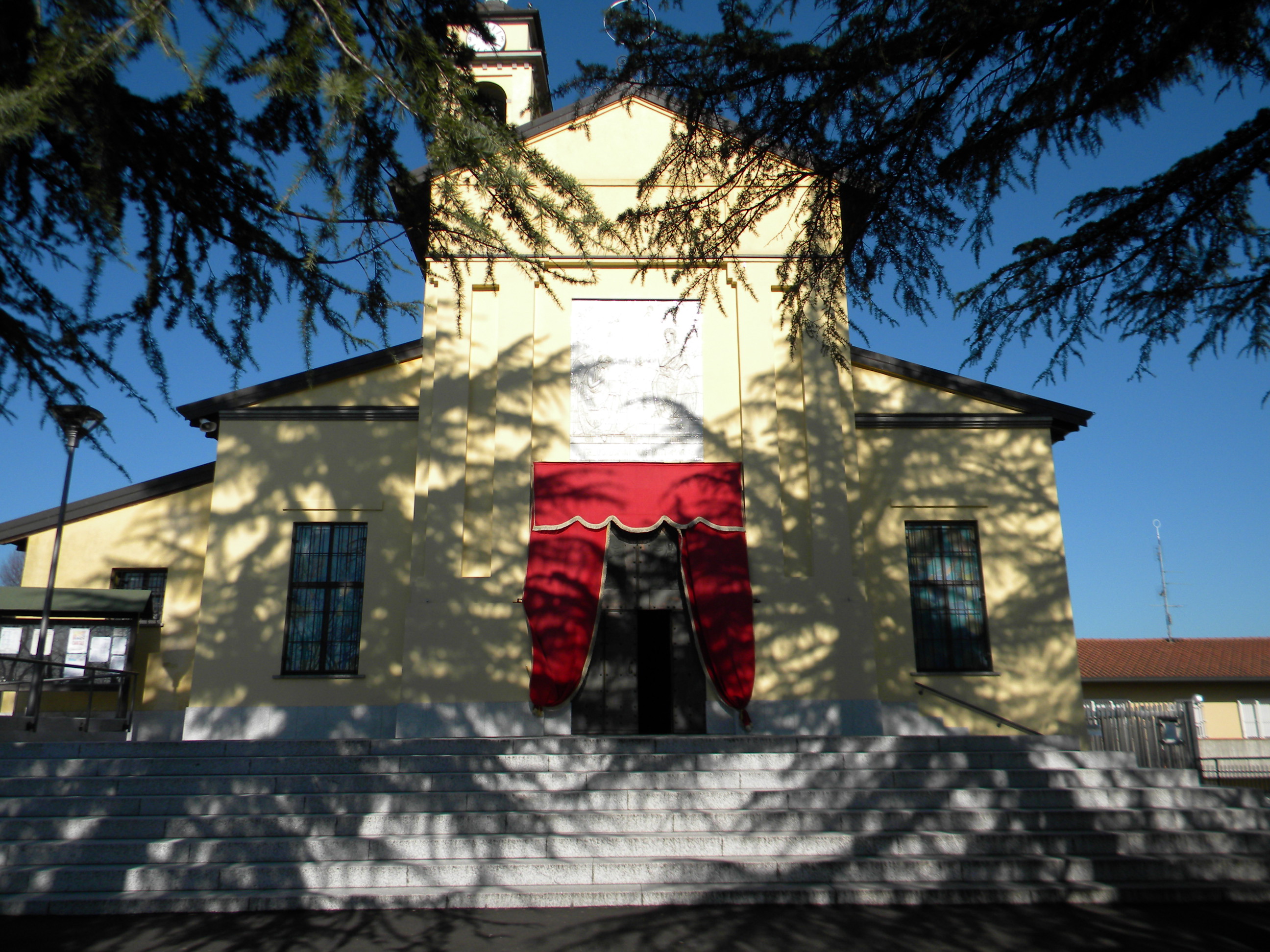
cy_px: 476
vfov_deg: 49.7
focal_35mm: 28
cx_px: 635
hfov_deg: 63.4
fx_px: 1027
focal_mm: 5
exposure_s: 1/373
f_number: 7
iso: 80
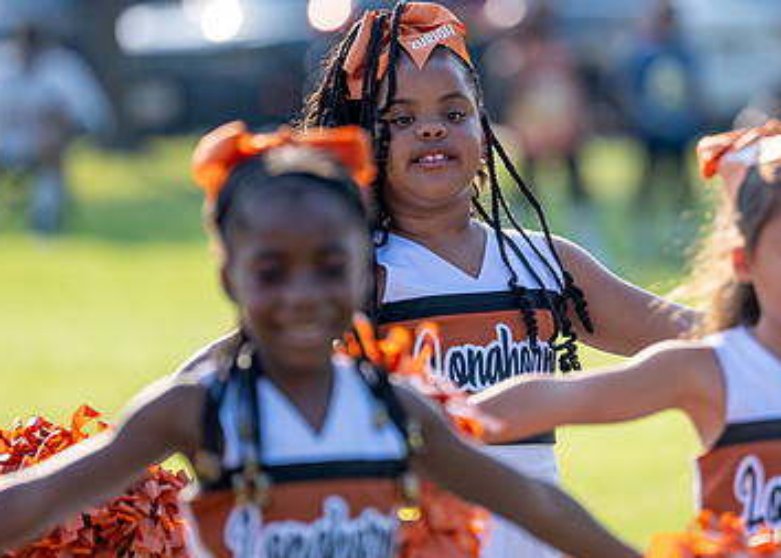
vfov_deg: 3.8
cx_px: 500
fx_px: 8497
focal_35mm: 383
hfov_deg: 5.3
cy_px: 221
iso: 200
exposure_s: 1/2000
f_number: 2.8
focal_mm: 200
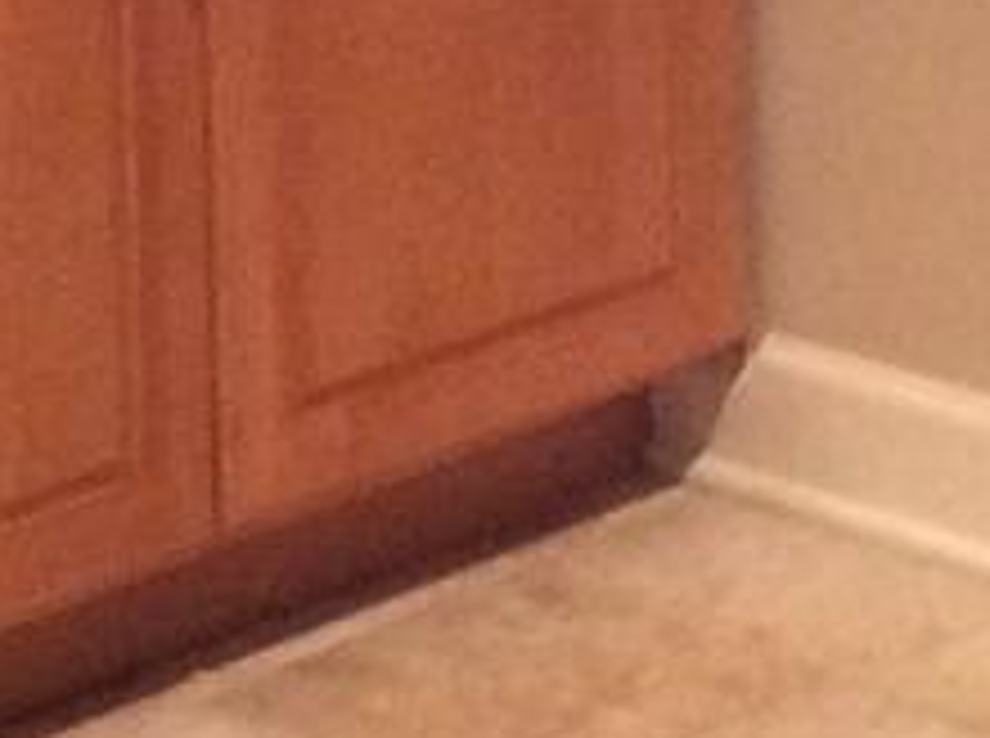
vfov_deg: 6.7
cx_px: 572
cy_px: -702
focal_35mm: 216
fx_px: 6164
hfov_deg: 9.2
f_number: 2.4
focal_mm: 3.3
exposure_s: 1/15
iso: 320
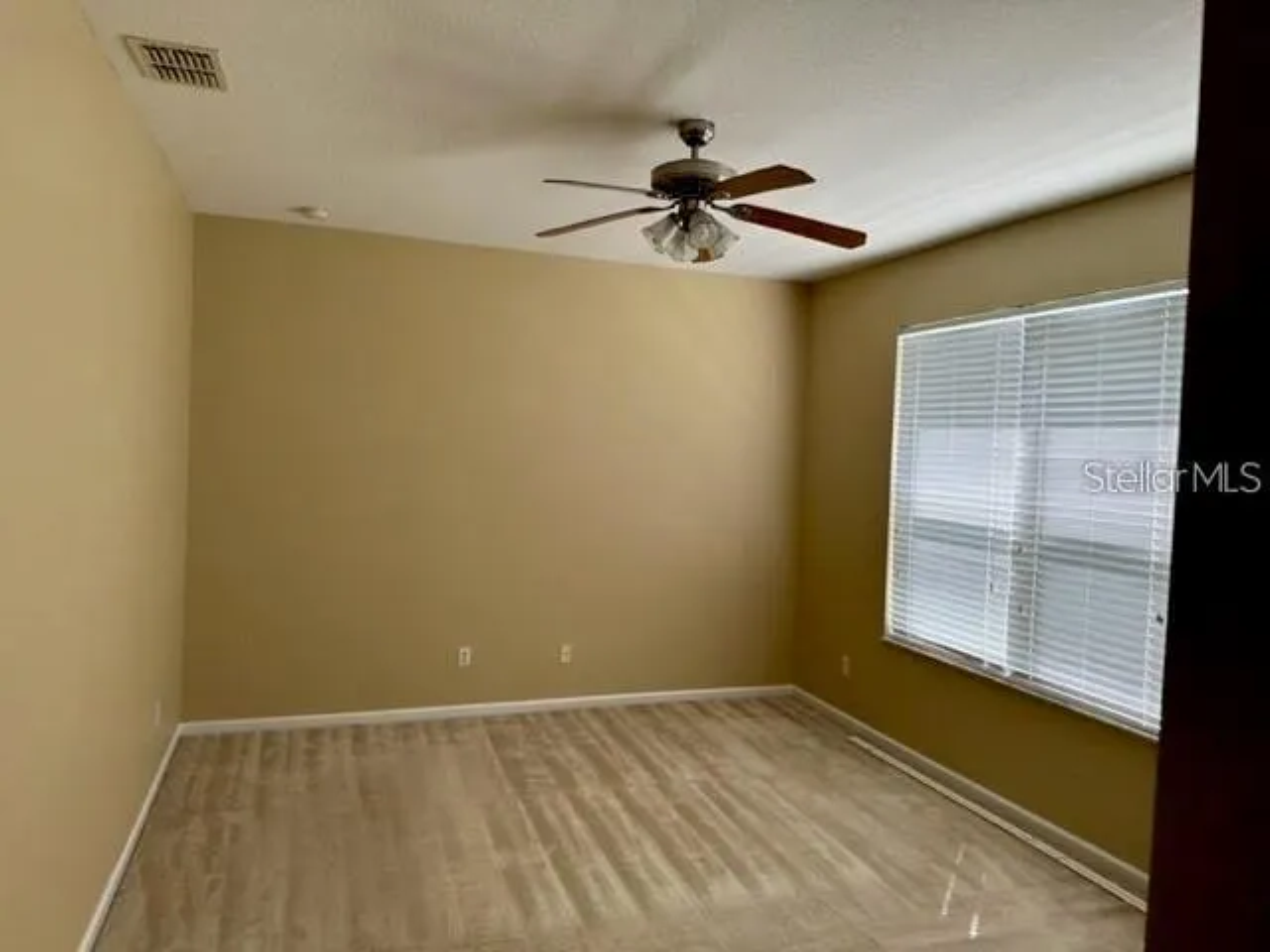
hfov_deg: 71.6
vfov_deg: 56.8
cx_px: 635
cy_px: 476
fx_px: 881
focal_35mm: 24
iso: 80
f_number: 1.78
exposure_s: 1/164
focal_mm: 6.86
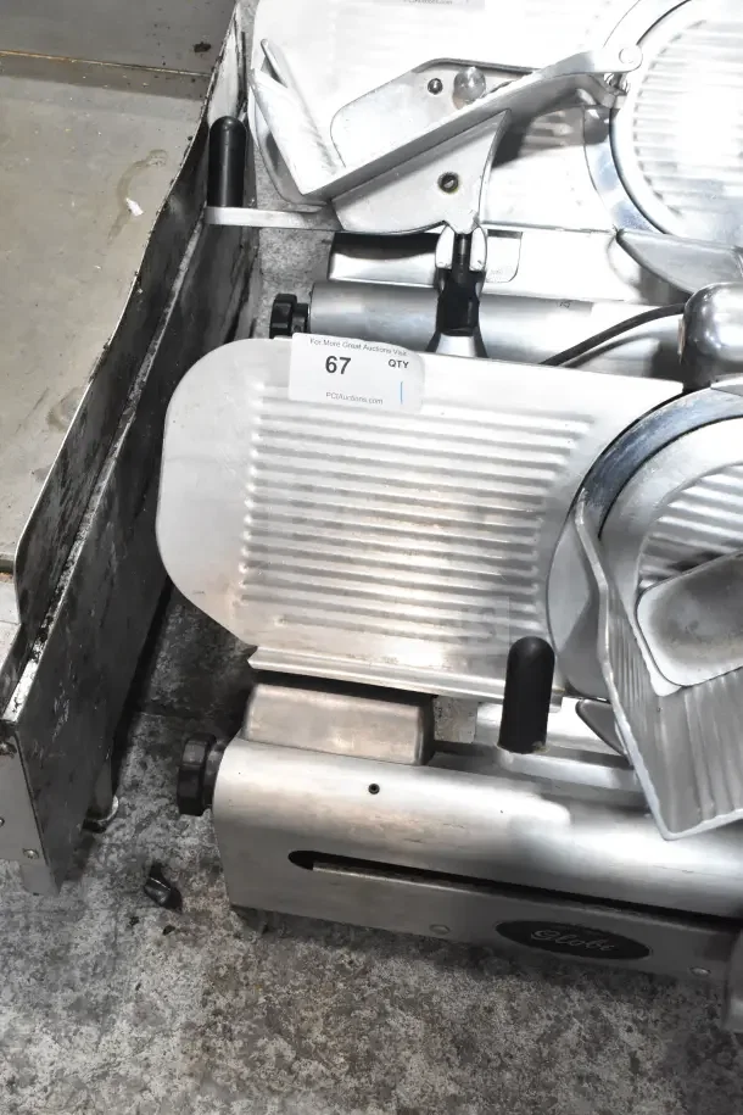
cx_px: 372
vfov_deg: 37.9
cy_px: 558
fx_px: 1625
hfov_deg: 25.8
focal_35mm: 52
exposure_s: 1/250
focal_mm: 35
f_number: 8
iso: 6400
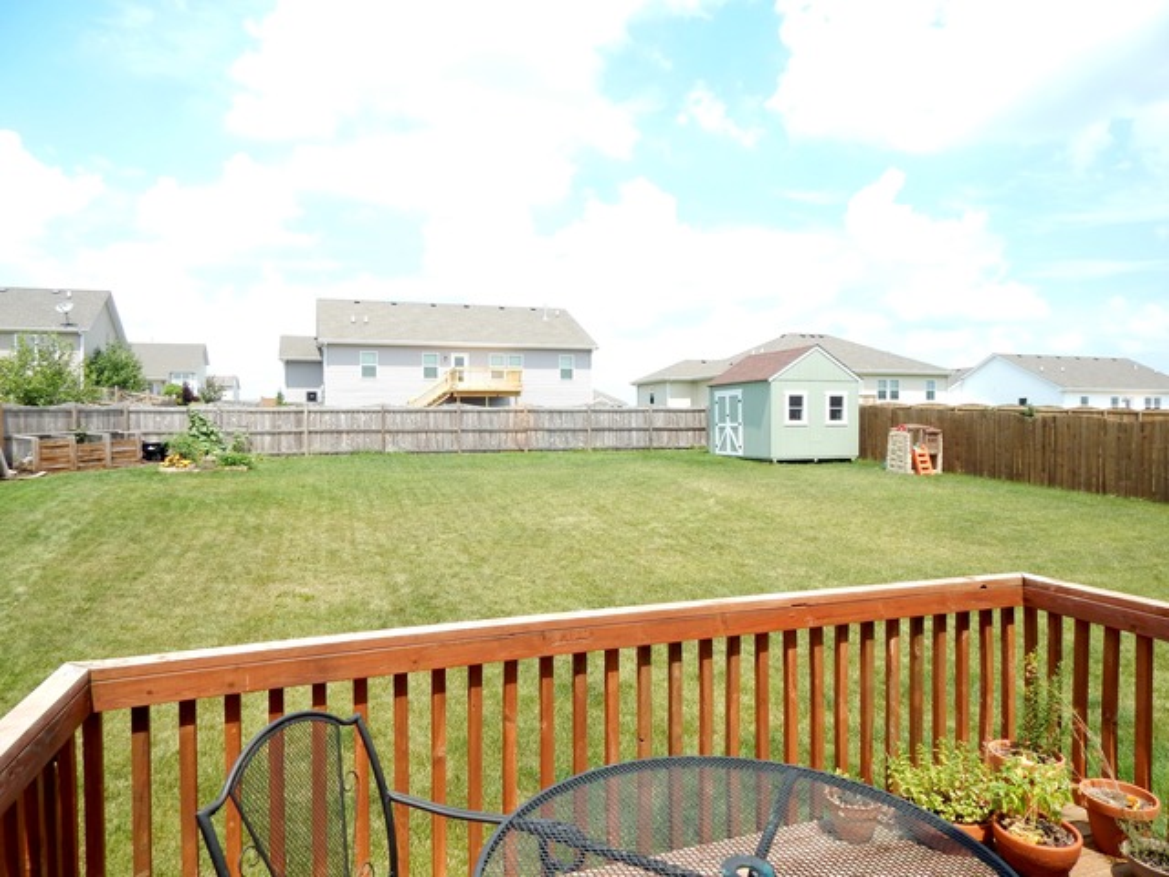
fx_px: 743
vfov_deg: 61.1
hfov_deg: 76.4
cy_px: 438
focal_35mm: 22
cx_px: 584
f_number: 3
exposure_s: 1/800
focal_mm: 4
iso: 125
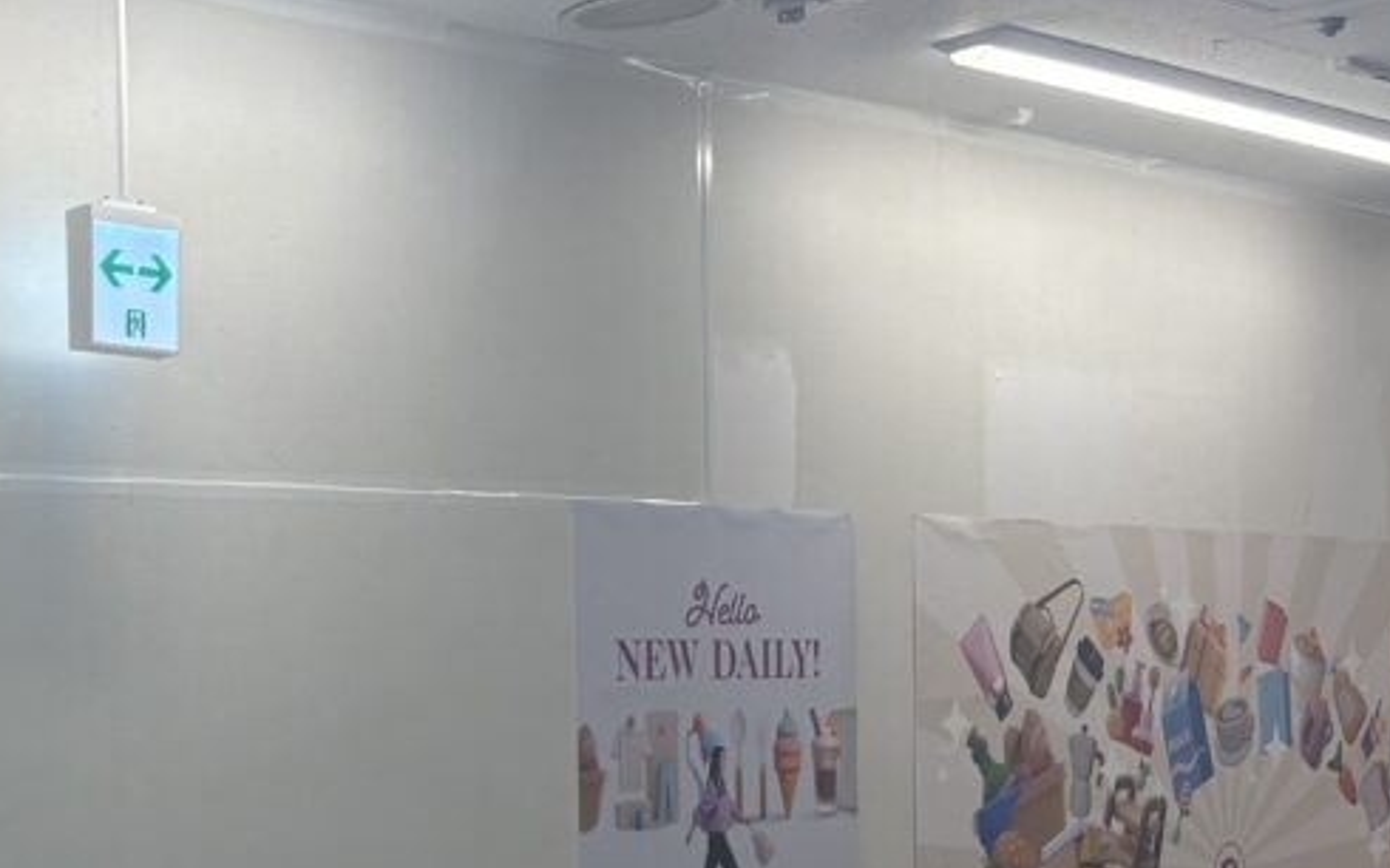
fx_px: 2727
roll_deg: +2.9
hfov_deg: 25.0
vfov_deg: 17.6
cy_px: 899
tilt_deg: -0.7
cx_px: -389
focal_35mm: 72
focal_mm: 5.96
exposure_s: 1/237
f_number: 1.6
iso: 80
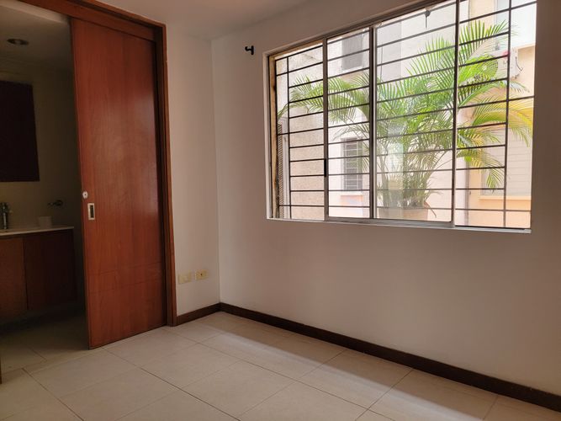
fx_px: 389
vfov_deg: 56.8
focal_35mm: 24
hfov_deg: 71.6
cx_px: 280
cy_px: 210
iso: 160
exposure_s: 1/120
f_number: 1.8
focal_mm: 6.7
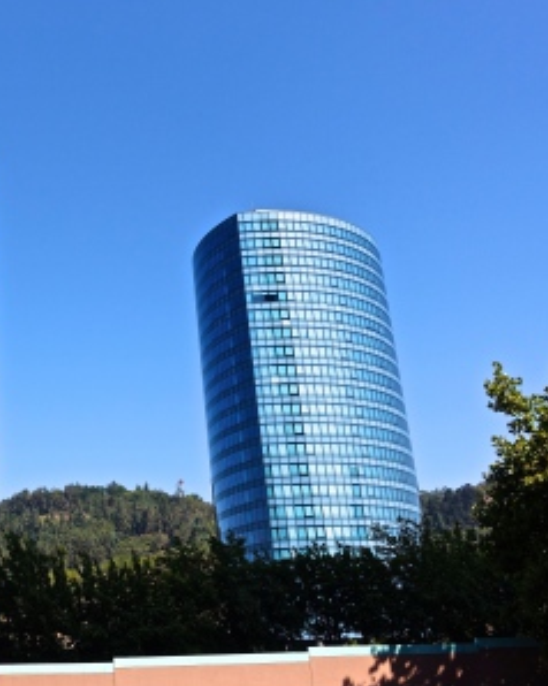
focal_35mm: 44
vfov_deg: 42.0
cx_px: 58
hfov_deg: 32.5
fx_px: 893
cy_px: 343
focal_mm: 11.45
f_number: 5.6
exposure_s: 1/640
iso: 125
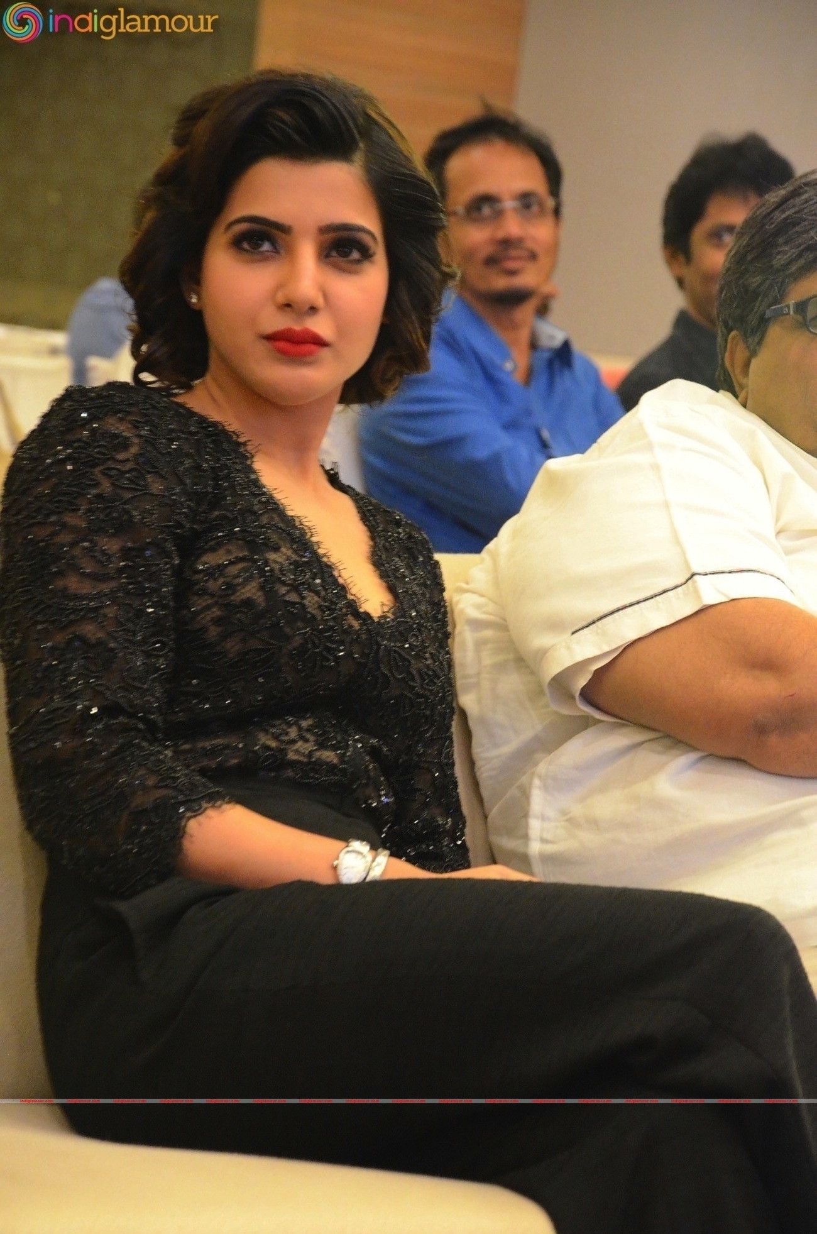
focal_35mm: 147
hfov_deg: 9.3
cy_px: 617
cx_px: 408
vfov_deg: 14.0
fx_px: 5027
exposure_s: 1/80
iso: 5000
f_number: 5.6
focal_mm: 98
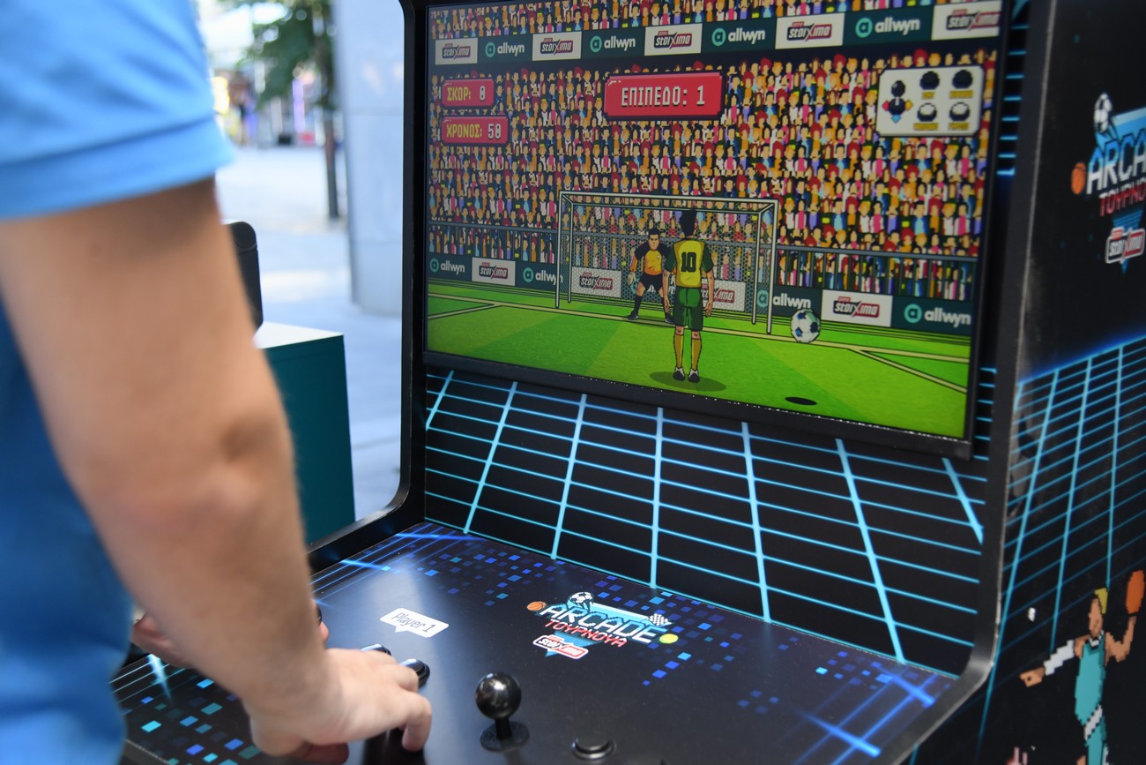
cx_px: 573
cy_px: 382
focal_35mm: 44
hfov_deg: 44.5
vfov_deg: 30.5
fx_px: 1401
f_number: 4
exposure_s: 1/250
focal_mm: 44
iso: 800
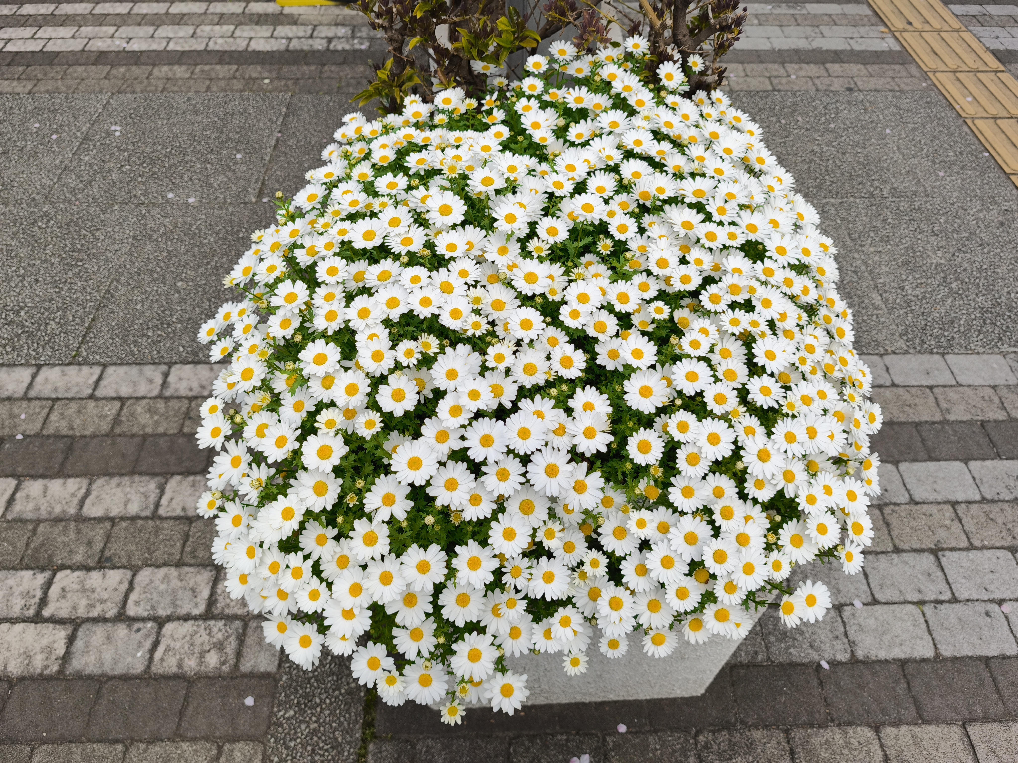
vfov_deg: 58.9
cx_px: 509
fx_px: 676
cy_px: 382
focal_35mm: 23
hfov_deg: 73.9
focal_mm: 6.57
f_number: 1.6
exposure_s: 1/2219
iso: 50
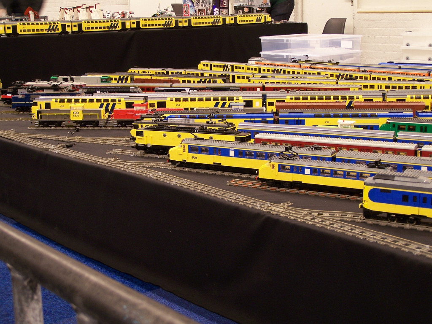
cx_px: 216
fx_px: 736
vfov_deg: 24.8
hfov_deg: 32.7
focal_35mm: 59
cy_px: 162
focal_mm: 9.8
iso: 80
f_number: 3.1
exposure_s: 1/2
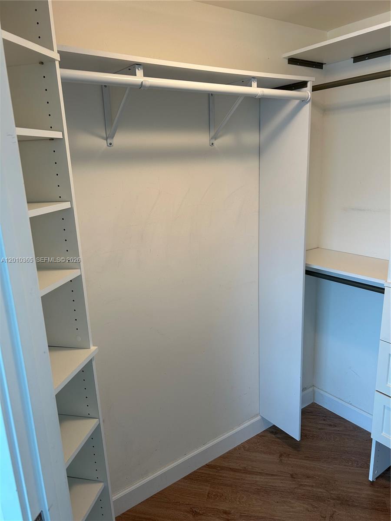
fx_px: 392
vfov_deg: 67.3
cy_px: 260
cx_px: 196
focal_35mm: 26
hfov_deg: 53.1
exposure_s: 1/120
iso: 40
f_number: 1.5
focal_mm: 5.7
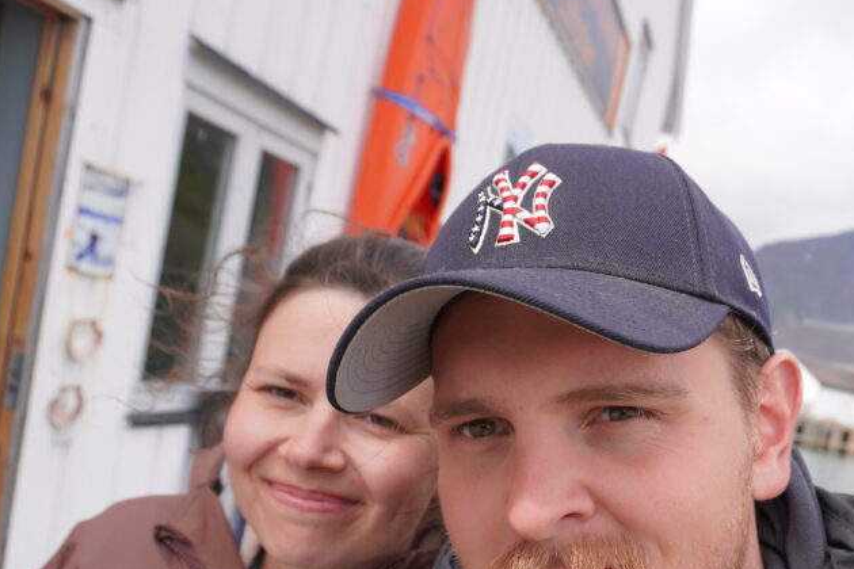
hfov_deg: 47.6
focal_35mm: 39
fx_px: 925
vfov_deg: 33.4
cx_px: 645
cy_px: 441
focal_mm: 16
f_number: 4.5
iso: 100
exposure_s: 1/400
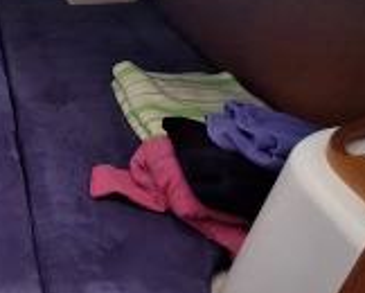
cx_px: -81
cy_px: 109
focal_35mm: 43
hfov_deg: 33.9
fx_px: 465
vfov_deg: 34.8
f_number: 2.2
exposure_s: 1/25
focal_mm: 1.74
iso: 320
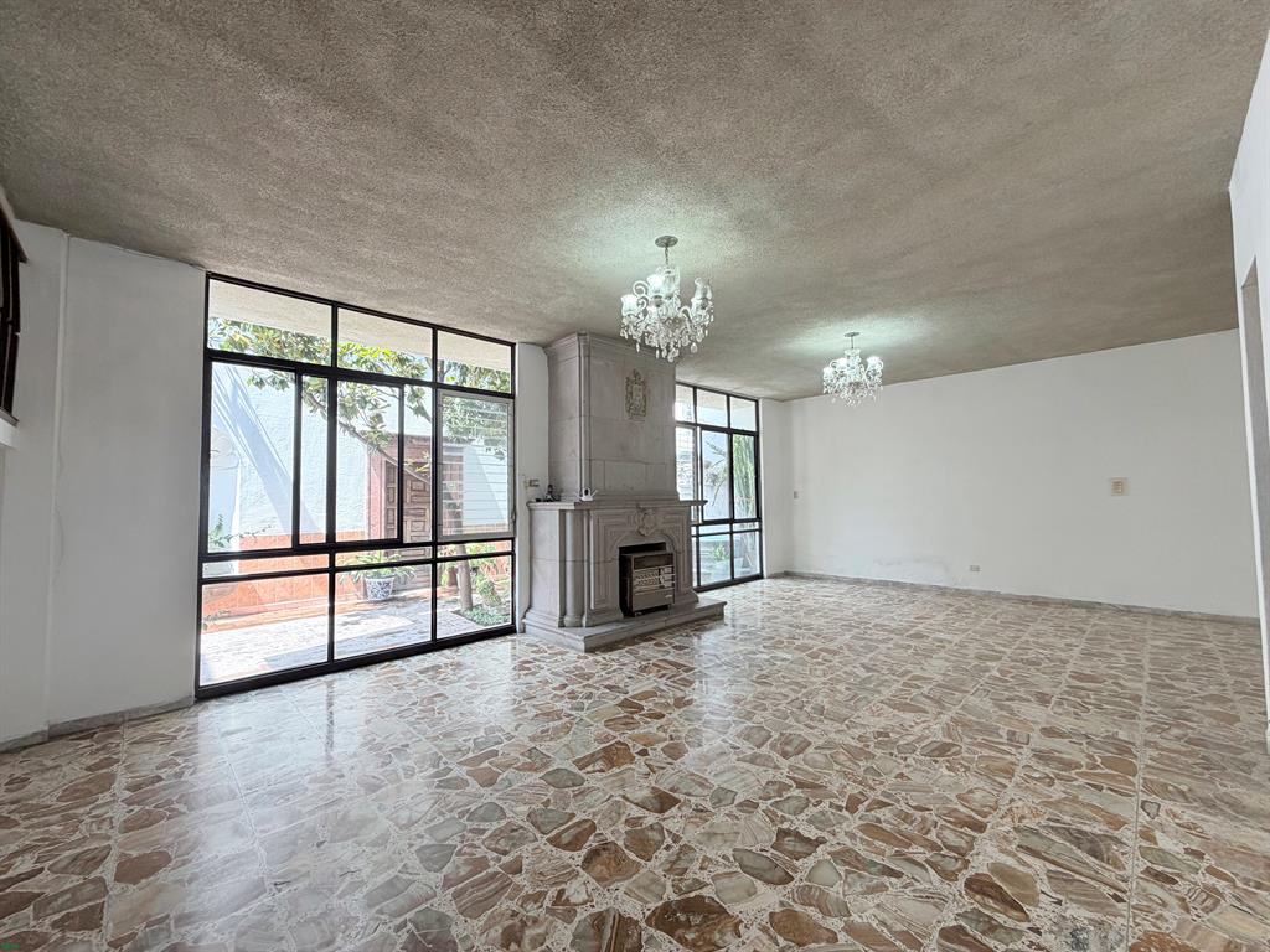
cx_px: 635
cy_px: 476
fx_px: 514
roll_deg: +0.6
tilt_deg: +2.6
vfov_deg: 85.7
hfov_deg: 102.1
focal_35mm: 14
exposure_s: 1/120
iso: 80
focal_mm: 2.22
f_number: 2.2
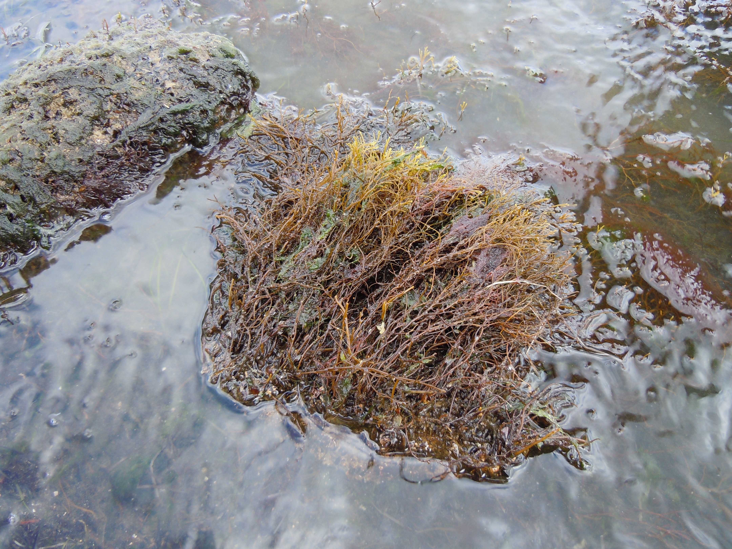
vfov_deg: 46.8
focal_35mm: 30
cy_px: 274
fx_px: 634
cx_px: 366
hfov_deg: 60.0
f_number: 3.5
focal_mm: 5.4
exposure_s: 1/80
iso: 100
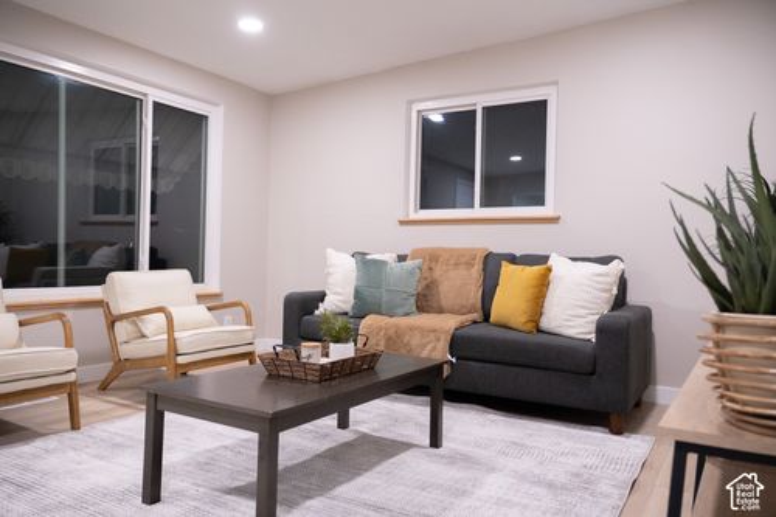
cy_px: 258
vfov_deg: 47.9
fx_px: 582
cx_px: 388
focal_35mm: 27
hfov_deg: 67.4
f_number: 2.8
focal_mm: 18
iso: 800
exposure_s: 1/90
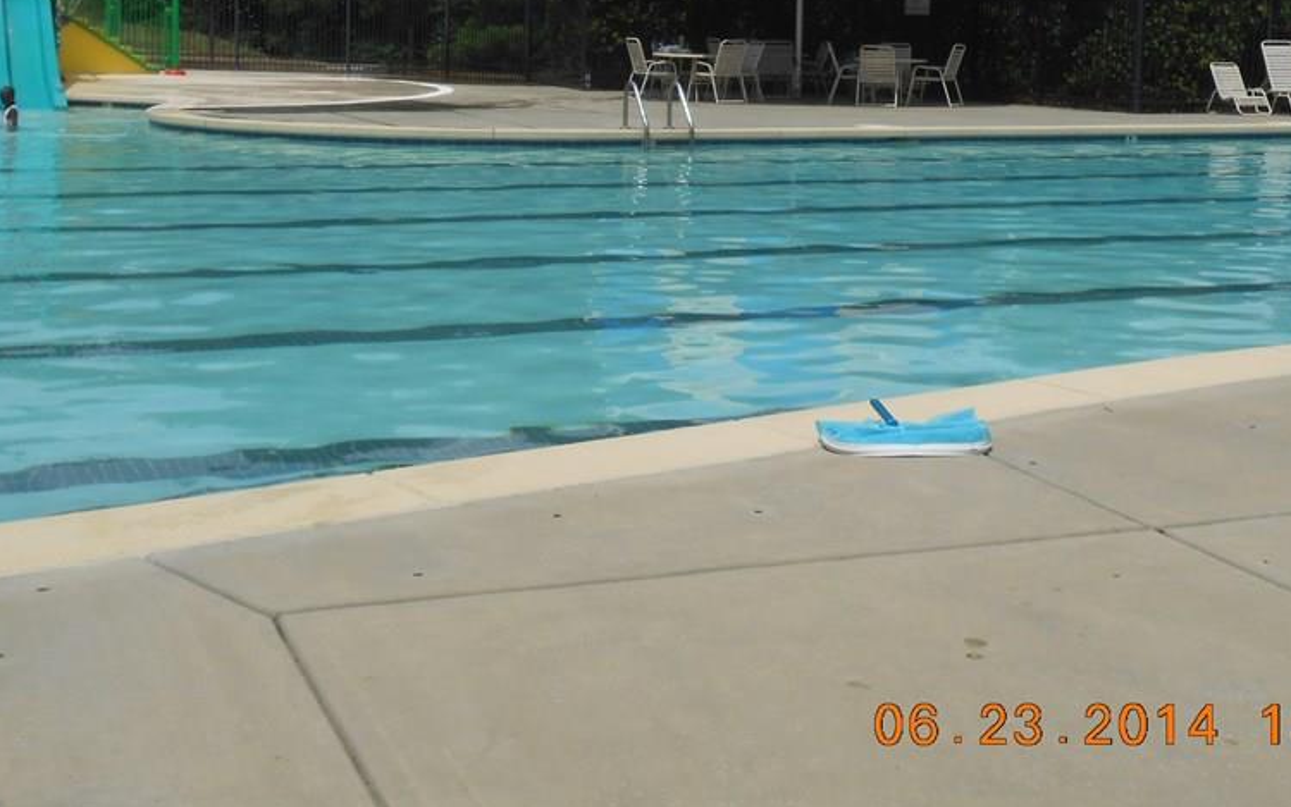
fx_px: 1935
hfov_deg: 36.9
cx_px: 620
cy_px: 208
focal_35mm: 55
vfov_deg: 23.3
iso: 80
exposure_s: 1/1500
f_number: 4.2
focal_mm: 6.8
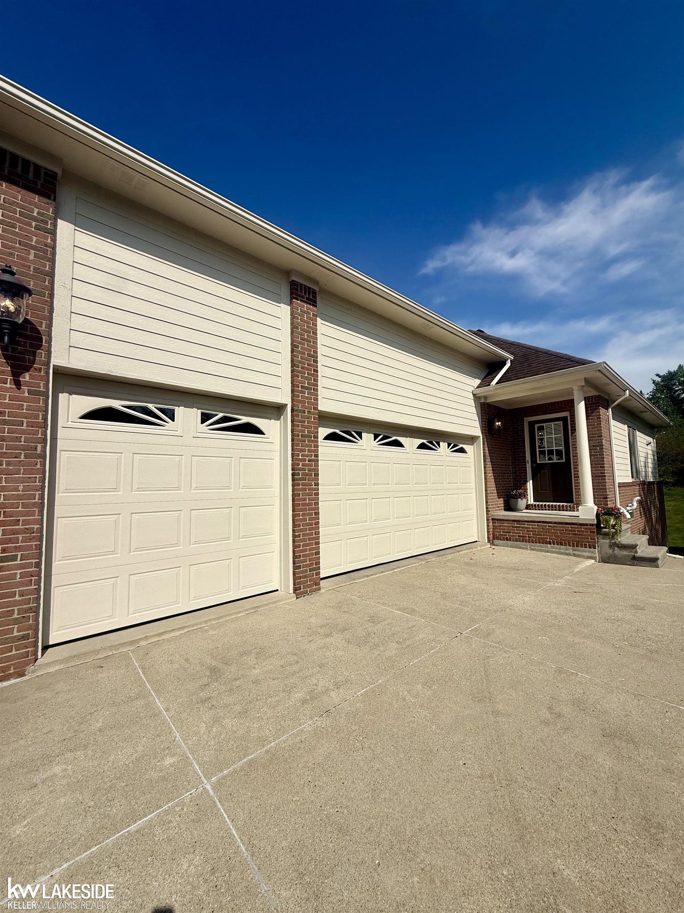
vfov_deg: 102.1
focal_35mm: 14
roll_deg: +1.1
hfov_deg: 85.7
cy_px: 456
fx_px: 369
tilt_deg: +8.3
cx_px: 342
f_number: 2.2
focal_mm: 2.22
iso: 50
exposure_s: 1/5618
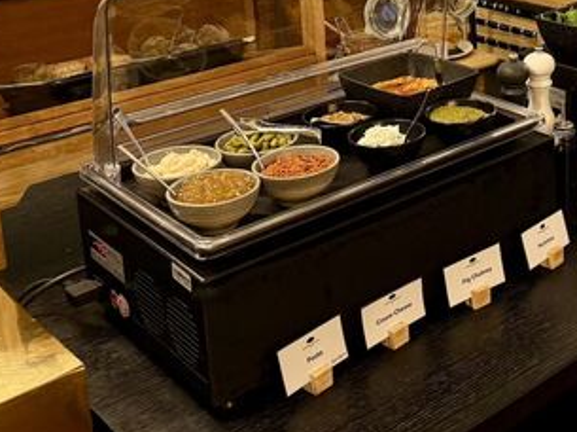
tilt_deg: -12.1
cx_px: 577
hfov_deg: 30.9
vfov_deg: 24.0
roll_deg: -1.8
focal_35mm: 58
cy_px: -6
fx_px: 966
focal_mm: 6.76
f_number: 1.78
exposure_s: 1/50
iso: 200
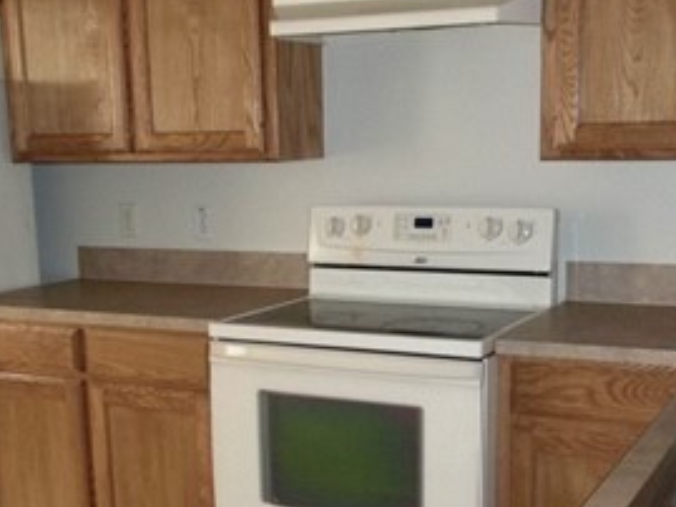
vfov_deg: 26.2
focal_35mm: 55
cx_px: 339
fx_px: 1075
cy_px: 389
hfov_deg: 34.9
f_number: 3.3
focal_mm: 5.9
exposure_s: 1/30
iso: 160
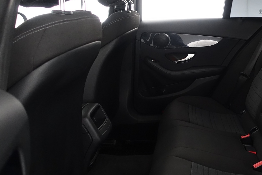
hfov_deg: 46.1
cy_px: 69
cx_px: 207
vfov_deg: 33.3
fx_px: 291
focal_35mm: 40
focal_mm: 8.8
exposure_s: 1/20
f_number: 2.5
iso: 1000
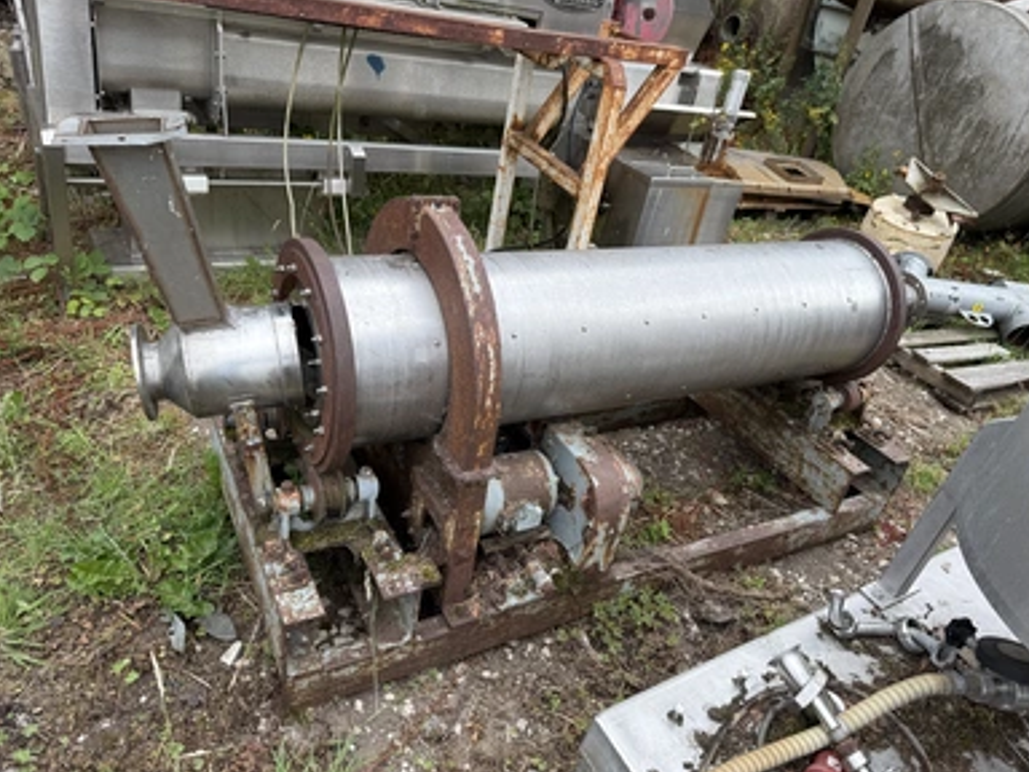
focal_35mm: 25
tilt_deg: -34.3
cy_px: 386
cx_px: 528
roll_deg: -11.8
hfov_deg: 69.4
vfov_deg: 54.9
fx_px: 743
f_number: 1.78
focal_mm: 6.76
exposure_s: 1/1292
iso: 80
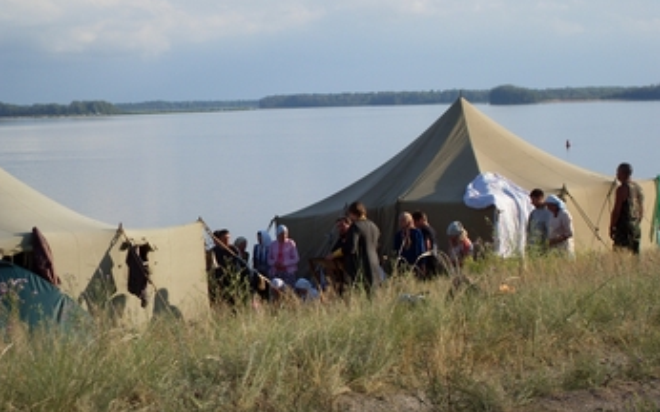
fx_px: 2140
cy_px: 212
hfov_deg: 17.5
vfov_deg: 11.0
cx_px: 330
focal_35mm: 119
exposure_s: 1/500
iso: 80
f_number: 5.2
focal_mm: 18.1
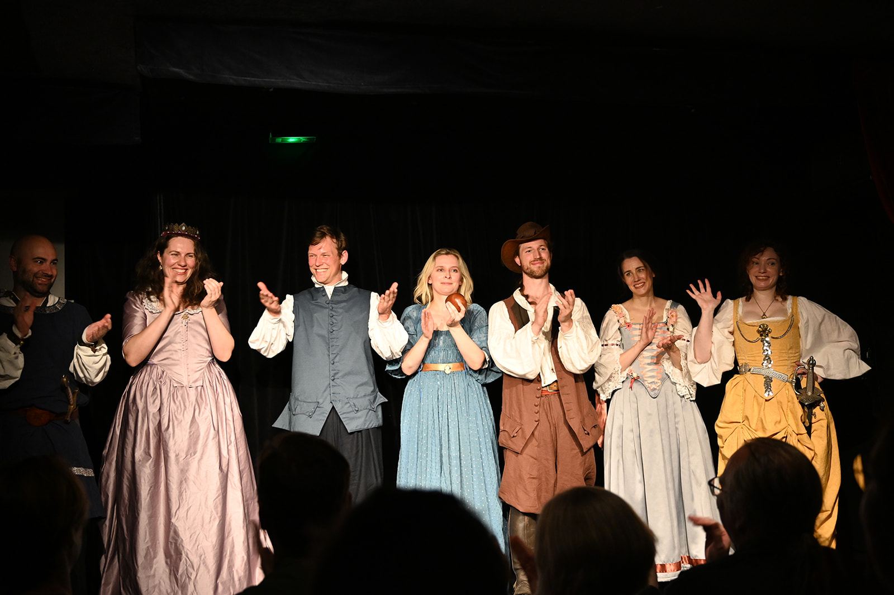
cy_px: 298
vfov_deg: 35.9
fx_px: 918
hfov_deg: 51.9
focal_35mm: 37
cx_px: 447
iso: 3200
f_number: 4
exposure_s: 1/125
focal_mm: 37
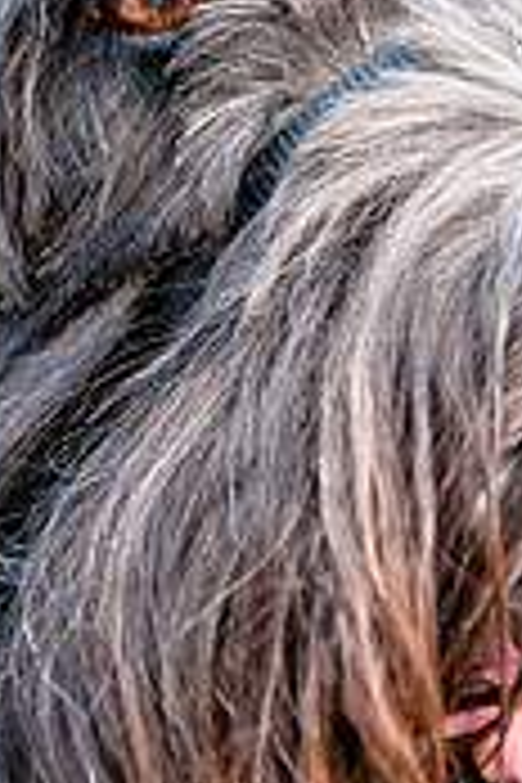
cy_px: 144
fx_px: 2616
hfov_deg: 11.4
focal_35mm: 120
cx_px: 173
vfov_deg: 16.9
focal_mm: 31
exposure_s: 1/200
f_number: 3.2
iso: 400
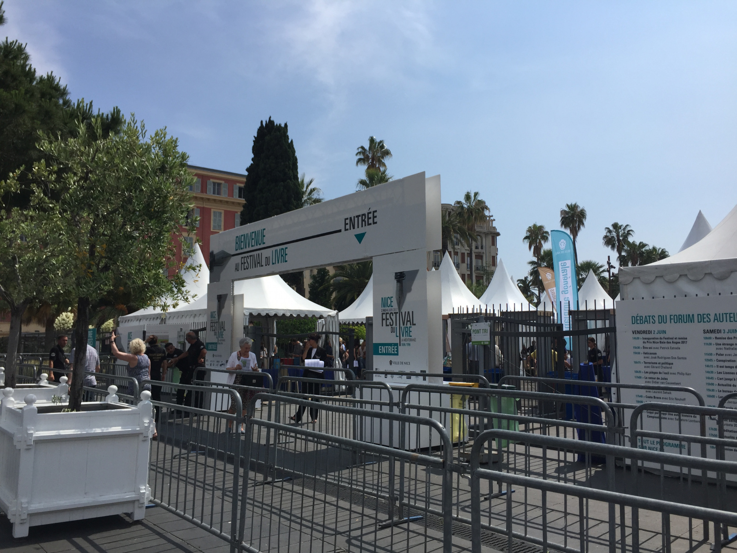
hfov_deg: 61.7
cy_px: 276
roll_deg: -0.7
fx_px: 617
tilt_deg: +5.5
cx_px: 368
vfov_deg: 48.2
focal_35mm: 29
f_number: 2.2
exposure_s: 1/3597
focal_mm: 4.15
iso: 32
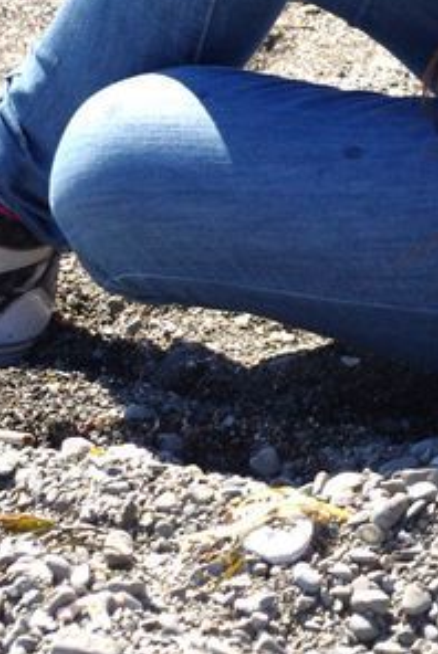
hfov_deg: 5.5
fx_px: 4533
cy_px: -259
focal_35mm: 249
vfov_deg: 8.1
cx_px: 577
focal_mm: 55
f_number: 8
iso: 800
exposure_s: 1/1000
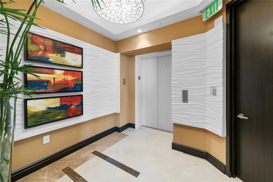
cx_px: 136
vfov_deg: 81.2
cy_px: 91
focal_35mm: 14
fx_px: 106
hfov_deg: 104.2
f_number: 8
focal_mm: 14
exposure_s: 1/6
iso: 400
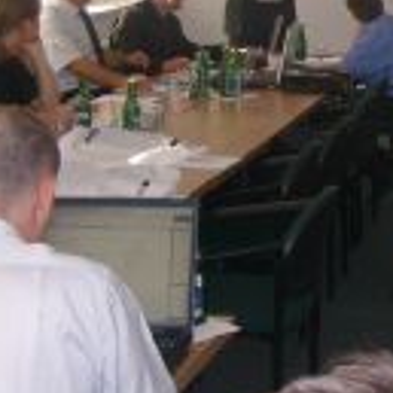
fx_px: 1233
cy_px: 9
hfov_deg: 16.8
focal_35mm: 96
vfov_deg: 17.7
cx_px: 542
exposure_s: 1/45
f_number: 2.8
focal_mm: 5.8
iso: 100
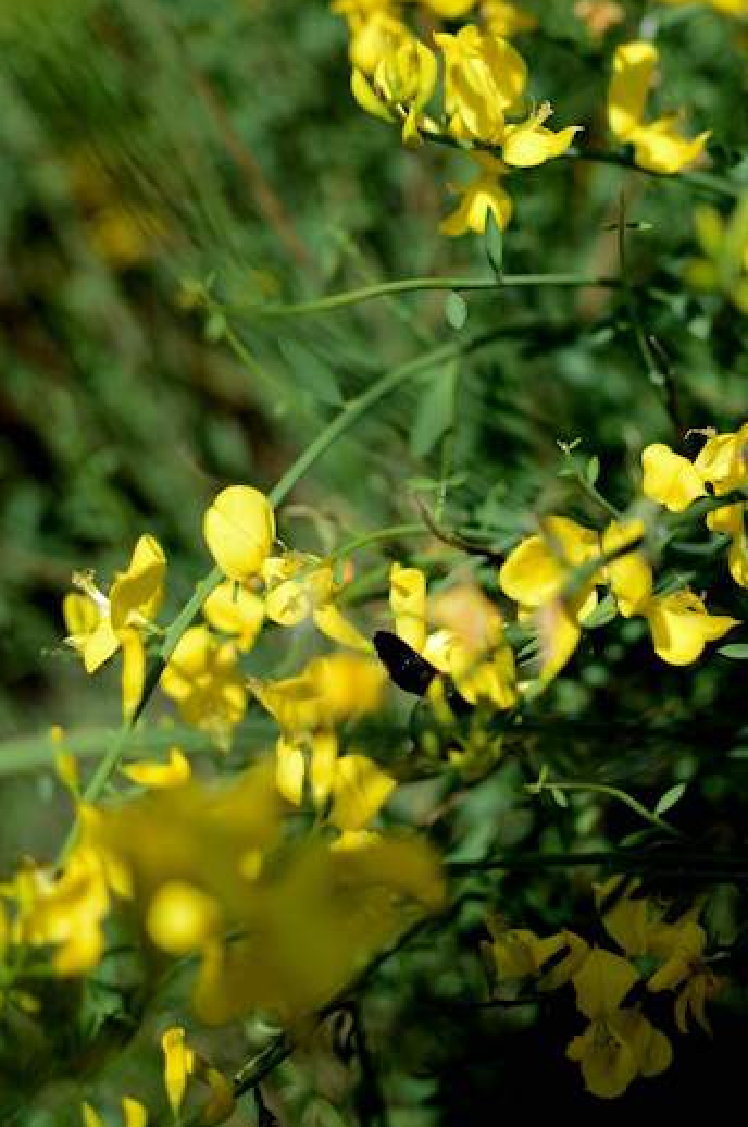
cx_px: 402
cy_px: 414
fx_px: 2145
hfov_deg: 19.8
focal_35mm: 69
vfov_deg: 29.3
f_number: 2.5
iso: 100
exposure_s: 1/1600
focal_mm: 35
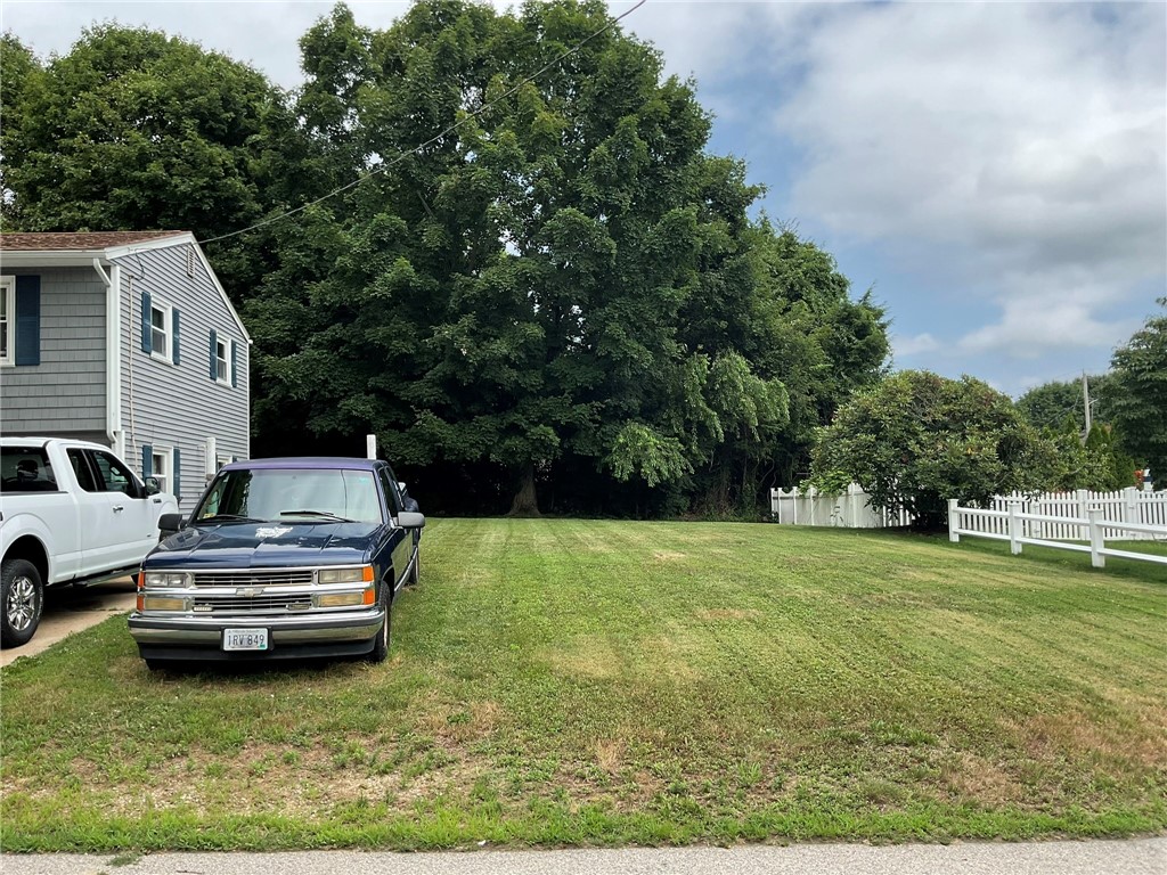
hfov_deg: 61.7
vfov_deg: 48.2
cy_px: 438
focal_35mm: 29
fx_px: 978
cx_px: 584
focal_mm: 3
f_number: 1.8
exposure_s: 1/869
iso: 16
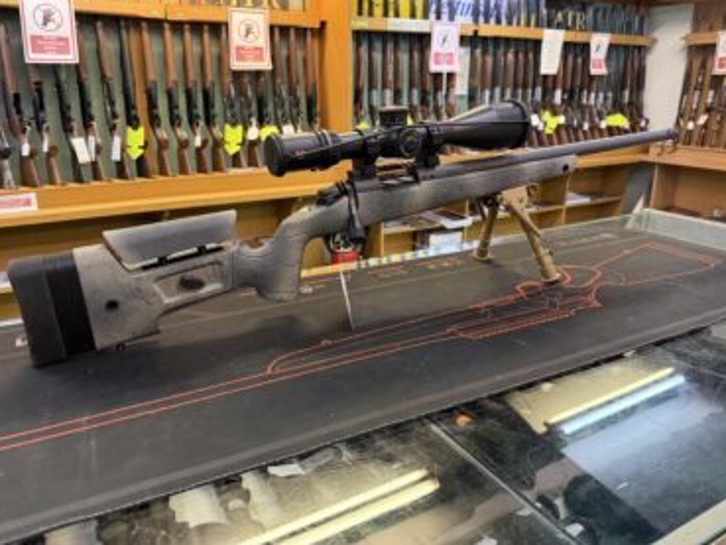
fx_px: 545
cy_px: 252
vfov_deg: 53.0
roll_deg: -1.0
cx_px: 352
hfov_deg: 67.3
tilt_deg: -17.1
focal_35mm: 26
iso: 250
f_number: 1.78
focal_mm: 6.76
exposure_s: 1/50
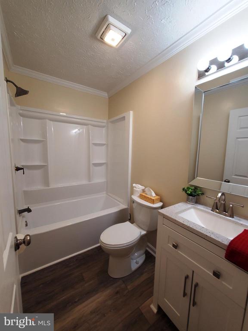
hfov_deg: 89.9
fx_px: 124
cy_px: 166
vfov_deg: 106.2
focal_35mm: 13
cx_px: 124
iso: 100
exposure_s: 1/60
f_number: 2.2
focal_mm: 1.8
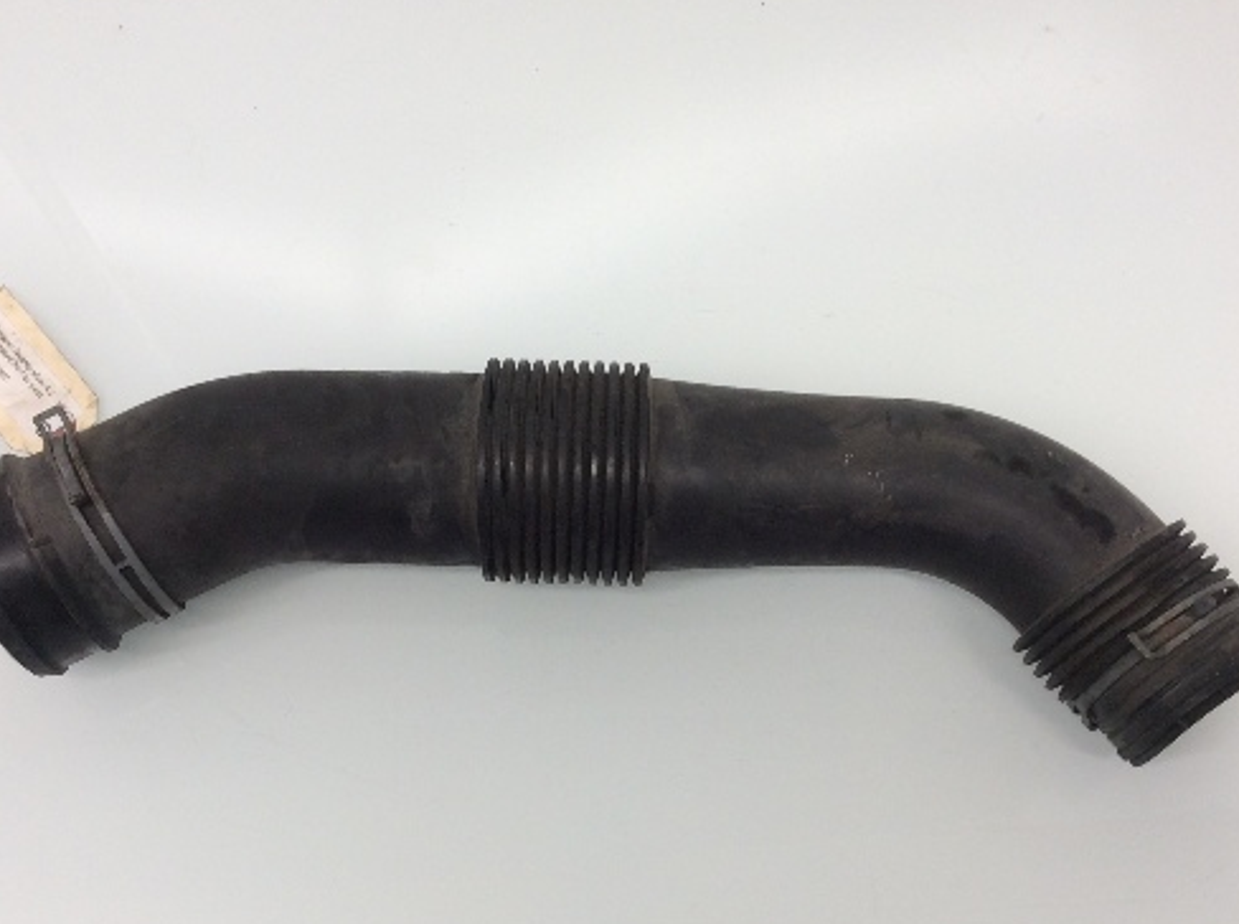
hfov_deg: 44.9
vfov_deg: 34.1
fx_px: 1500
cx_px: 607
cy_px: 548
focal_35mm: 42
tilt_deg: -71.3
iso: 40
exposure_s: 1/60
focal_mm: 3.3
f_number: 2.4
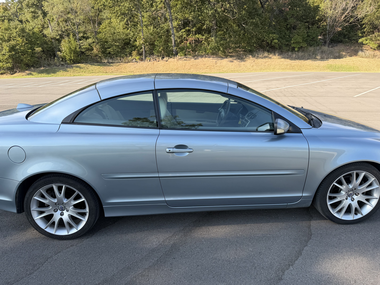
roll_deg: +0.2
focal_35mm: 24
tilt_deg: -13.3
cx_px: 190
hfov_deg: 71.6
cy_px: 142
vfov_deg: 56.8
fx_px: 263
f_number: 1.78
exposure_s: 1/1046
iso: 80
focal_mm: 6.76
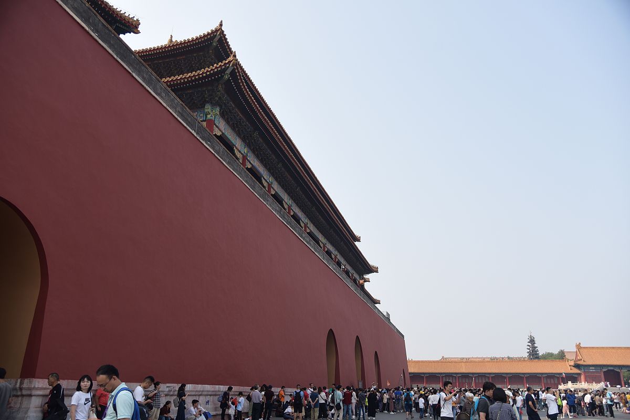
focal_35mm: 30
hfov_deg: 61.9
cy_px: 210
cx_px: 315
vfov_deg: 43.6
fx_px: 525
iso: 160
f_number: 4
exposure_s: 1/1000
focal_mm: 30
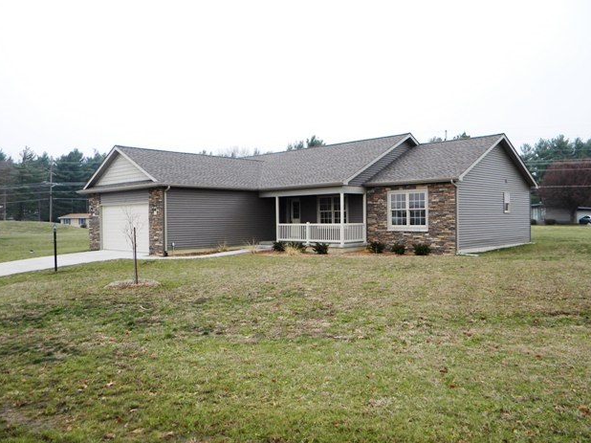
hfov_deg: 61.7
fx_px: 495
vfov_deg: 48.2
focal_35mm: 29
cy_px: 229
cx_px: 301
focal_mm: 5
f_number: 3.5
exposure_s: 1/147
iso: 80
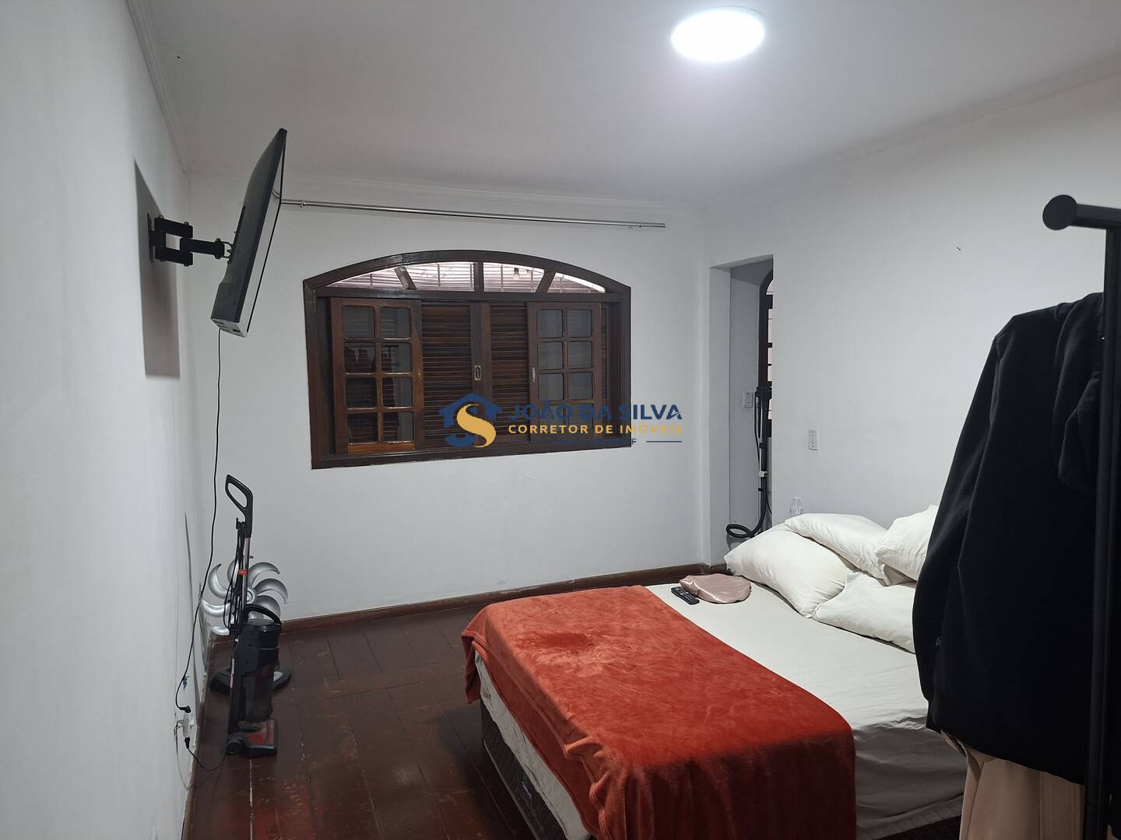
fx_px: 745
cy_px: 420
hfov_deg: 73.9
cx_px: 560
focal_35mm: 23
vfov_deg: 58.9
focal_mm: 5.54
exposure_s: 1/30
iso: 250
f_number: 1.8
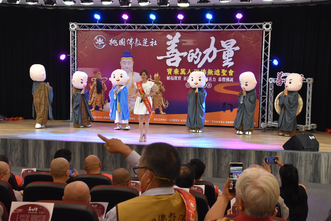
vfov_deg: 29.9
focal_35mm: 45
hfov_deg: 43.6
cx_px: 166
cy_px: 110
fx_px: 414
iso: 1600
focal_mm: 30
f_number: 5.6
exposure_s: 1/125
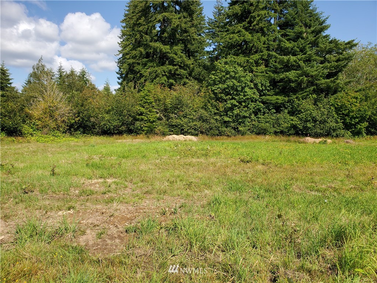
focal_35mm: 26
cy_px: 142
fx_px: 283
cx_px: 188
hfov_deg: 67.3
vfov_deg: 53.1
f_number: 2.4
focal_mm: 4.3
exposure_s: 1/1126
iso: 50
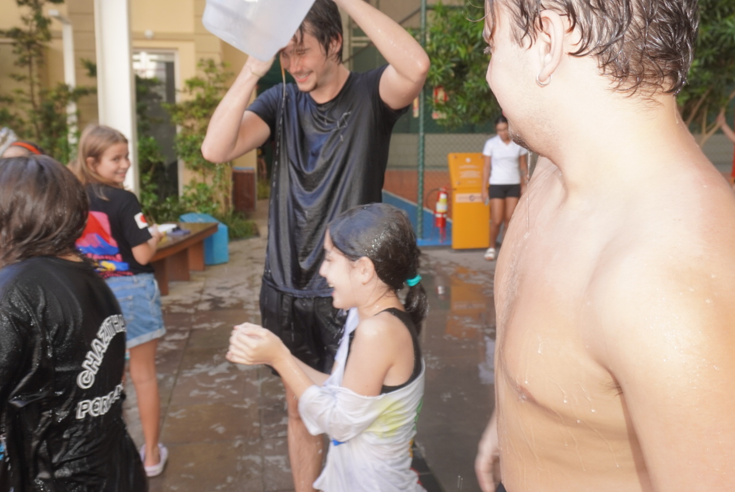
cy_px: 224
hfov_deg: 60.2
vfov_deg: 42.3
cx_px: 345
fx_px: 633
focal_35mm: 31
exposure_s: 1/160
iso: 250
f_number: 4
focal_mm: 16
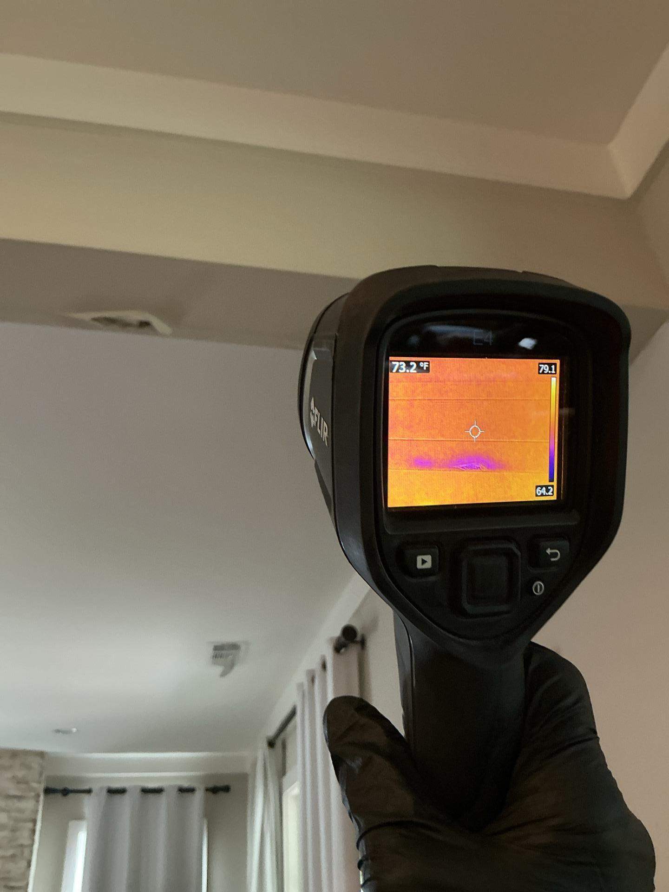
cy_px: 446
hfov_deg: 49.7
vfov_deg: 63.4
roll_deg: +2.9
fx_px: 722
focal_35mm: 28
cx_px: 334
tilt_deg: +30.8
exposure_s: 1/41
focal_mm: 3
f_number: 1.8
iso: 100
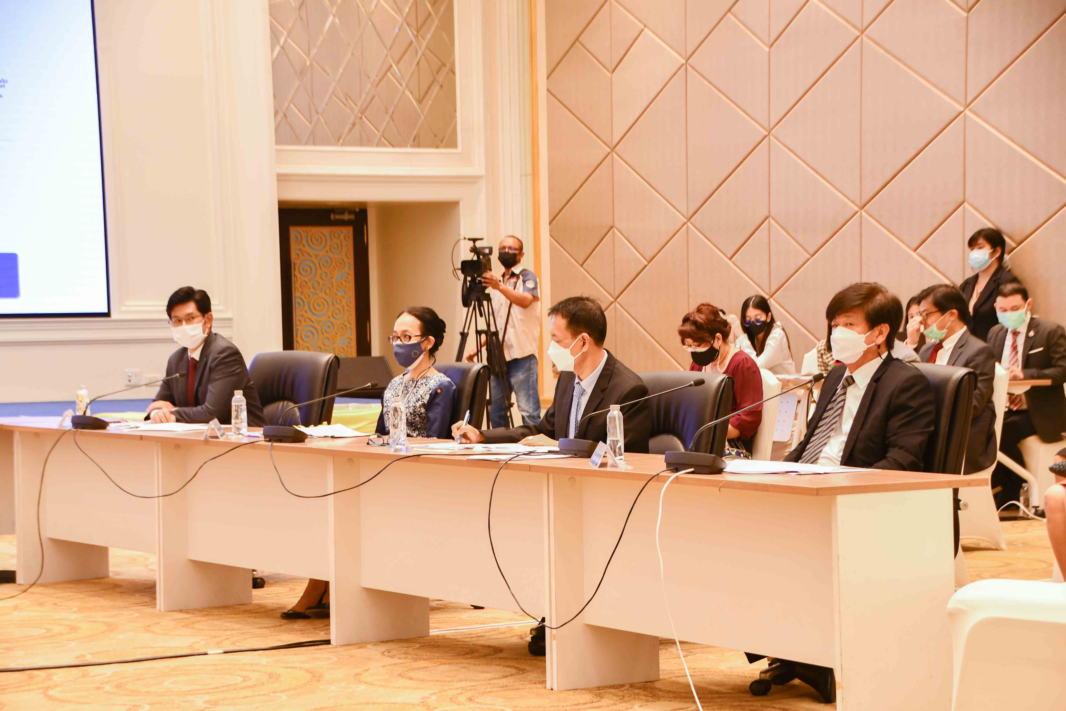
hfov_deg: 21.9
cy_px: 356
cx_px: 533
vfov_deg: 14.7
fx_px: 2754
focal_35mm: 93
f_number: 5
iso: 1000
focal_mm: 62
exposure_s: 1/60
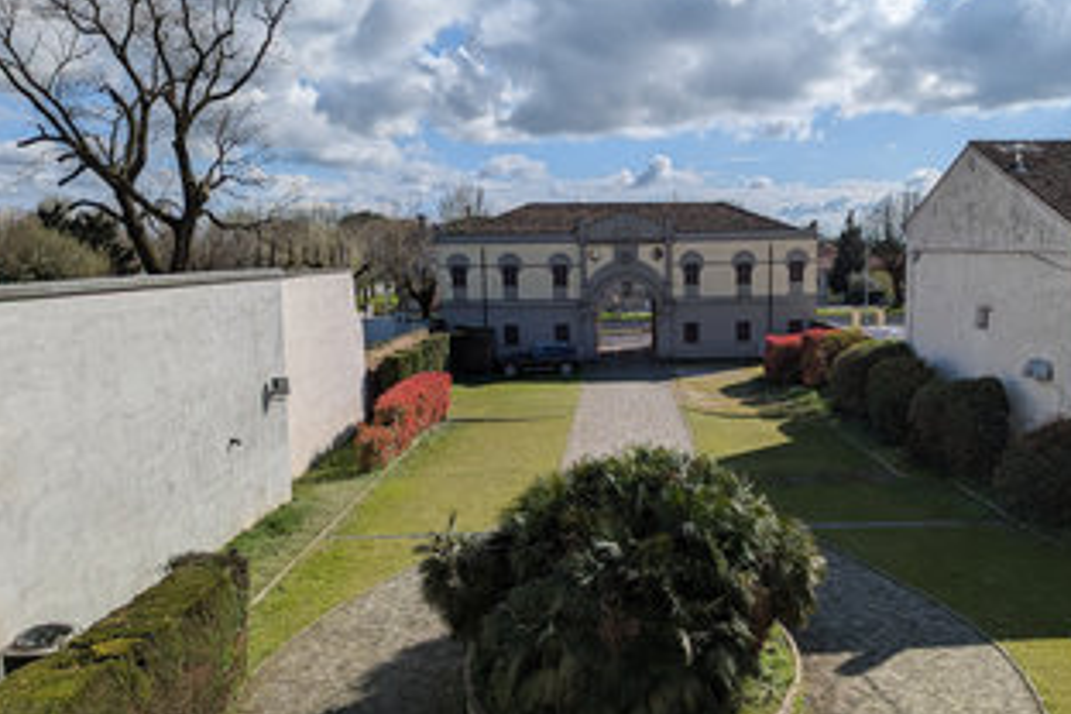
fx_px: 952
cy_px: 362
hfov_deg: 58.2
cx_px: 649
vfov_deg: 41.1
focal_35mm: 32
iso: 48
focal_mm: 6.81
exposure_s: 1/4926
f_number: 1.85
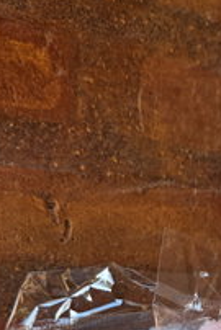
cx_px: 214
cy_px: 323
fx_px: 579
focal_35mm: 63
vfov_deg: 29.9
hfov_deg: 21.0
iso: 20
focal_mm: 6.3
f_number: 1.7
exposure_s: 1/180
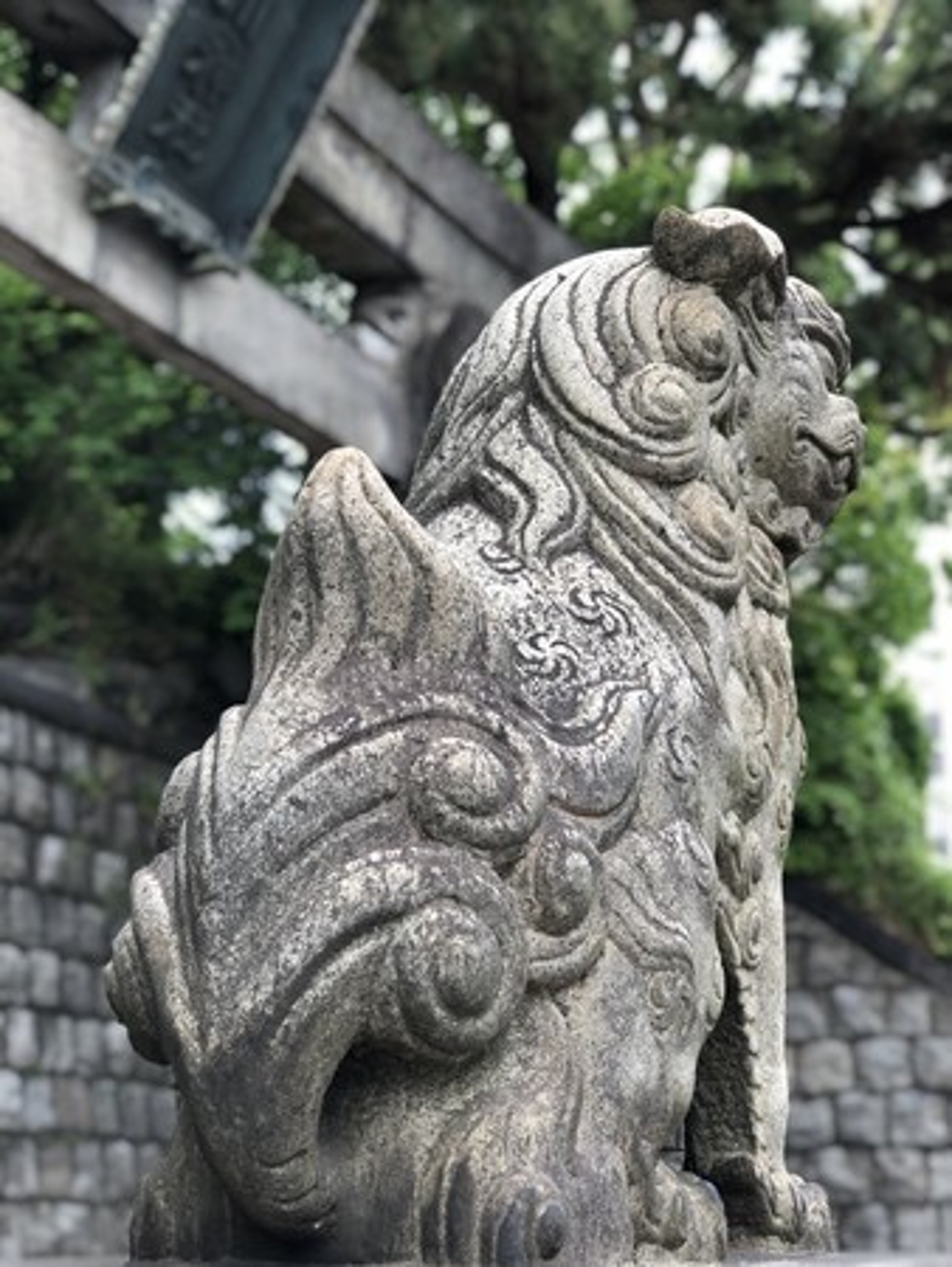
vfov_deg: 33.8
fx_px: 2088
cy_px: 634
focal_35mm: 57
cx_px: 476
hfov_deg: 25.7
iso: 32
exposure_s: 1/120
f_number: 2.8
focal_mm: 6.6
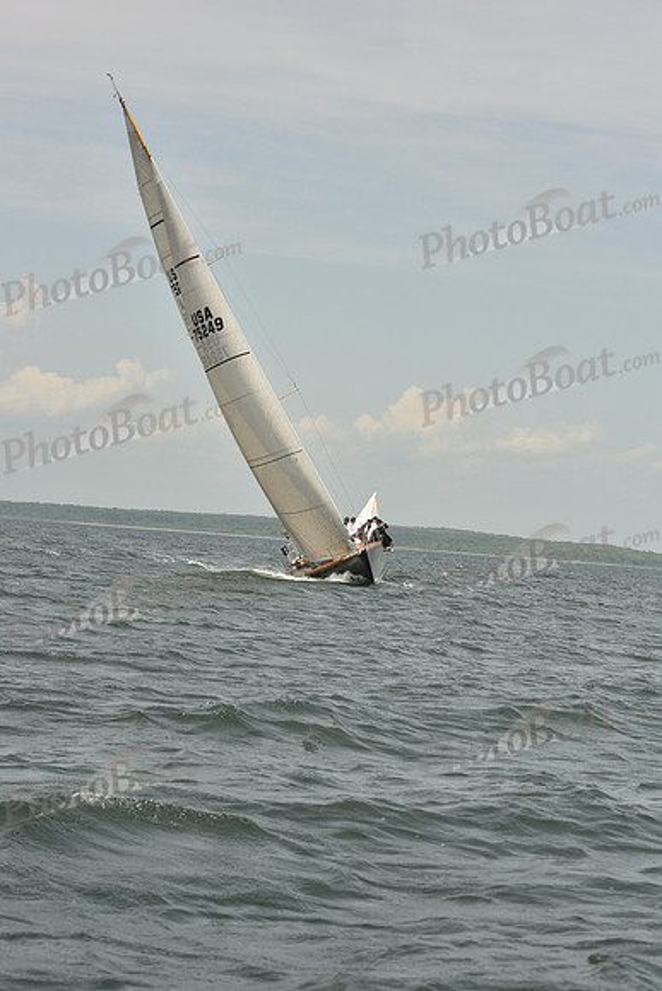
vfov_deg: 22.6
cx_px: 331
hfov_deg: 15.2
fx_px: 2481
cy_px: 496
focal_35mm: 90
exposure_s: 1/1600
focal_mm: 90
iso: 400
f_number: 9
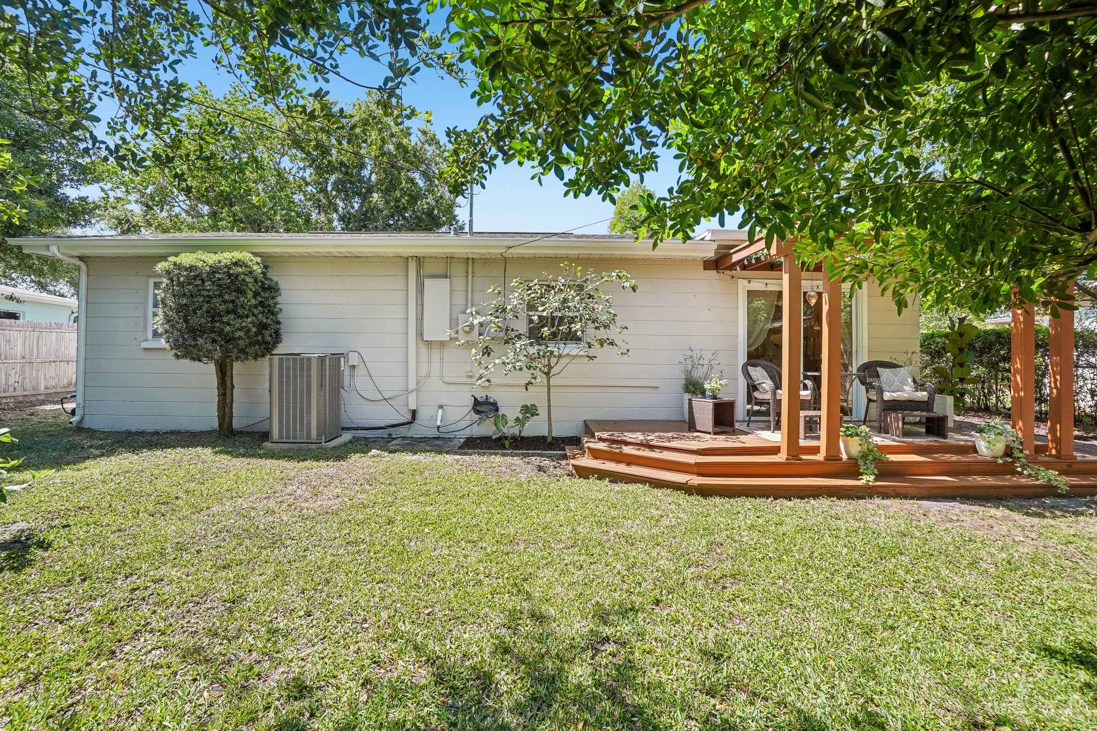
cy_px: 366
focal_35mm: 15
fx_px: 457
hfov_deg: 100.4
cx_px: 548
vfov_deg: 77.3
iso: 100
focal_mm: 10
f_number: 8
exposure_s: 1/90
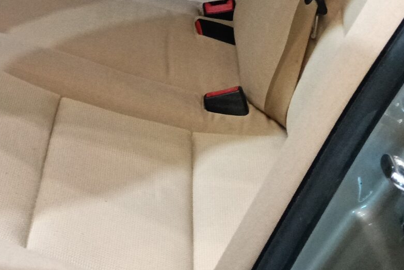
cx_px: -24
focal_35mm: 92
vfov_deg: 13.6
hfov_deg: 21.2
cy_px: -189
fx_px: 1032
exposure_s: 1/25
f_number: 16
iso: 1000
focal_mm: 3.98
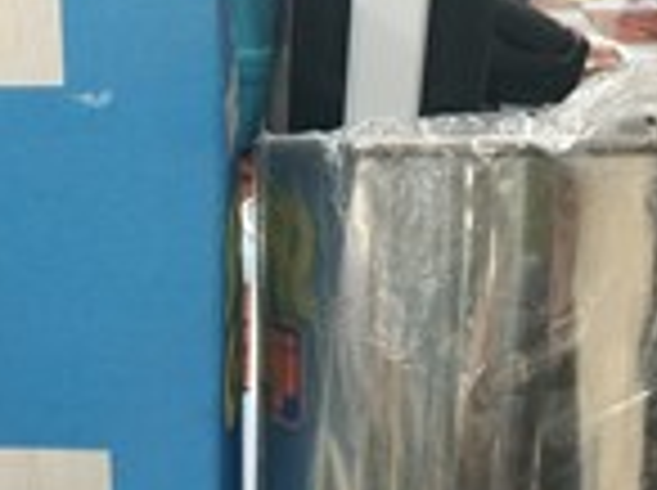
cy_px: 468
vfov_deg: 19.4
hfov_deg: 26.2
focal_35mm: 74
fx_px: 1402
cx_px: 207
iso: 281
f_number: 1.7
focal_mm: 4.73
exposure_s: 1/50
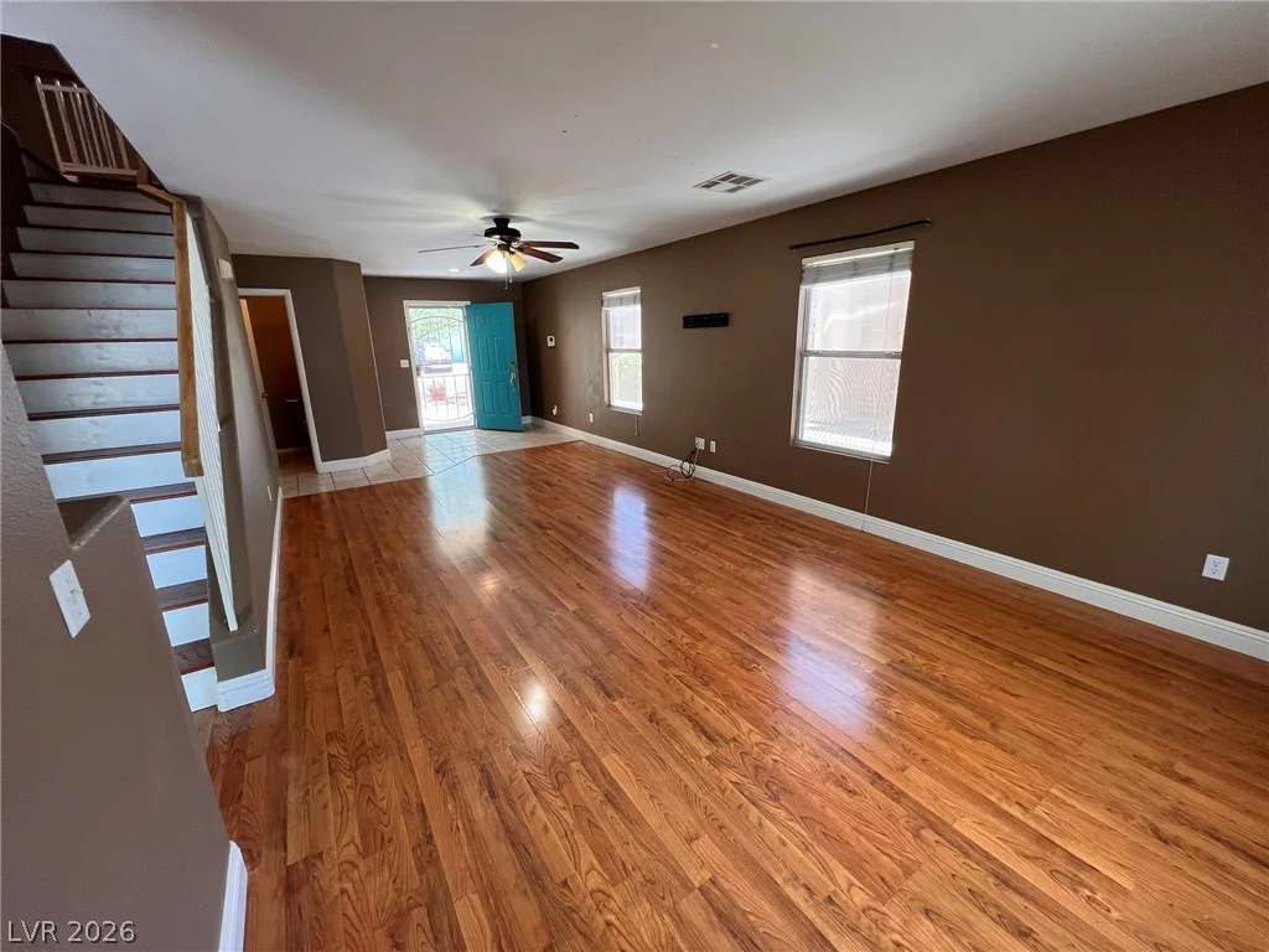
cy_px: 476
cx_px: 634
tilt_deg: -16.1
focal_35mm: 13
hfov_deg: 106.2
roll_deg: +1.1
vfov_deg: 89.9
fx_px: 477
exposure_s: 1/120
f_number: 1.8
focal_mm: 1.57
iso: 200
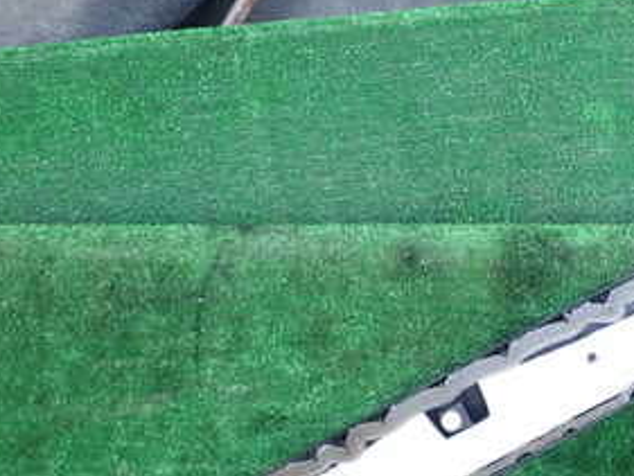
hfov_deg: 29.4
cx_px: 532
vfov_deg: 22.9
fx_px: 1173
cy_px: 316
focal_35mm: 64
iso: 100
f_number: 2.3
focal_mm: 5.4
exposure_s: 1/60
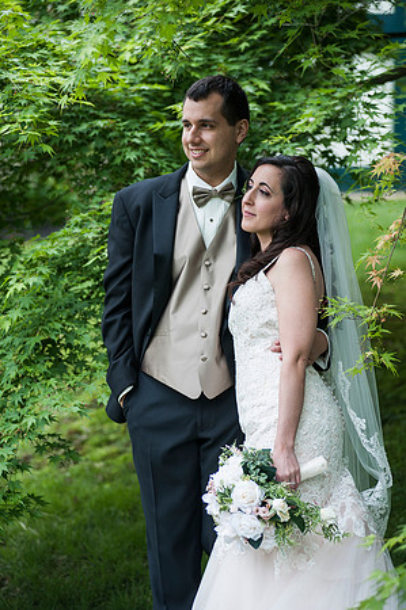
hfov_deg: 11.4
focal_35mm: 120
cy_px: 305
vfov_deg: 17.1
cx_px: 203
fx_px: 2035
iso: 200
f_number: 3.2
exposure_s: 1/640
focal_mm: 120
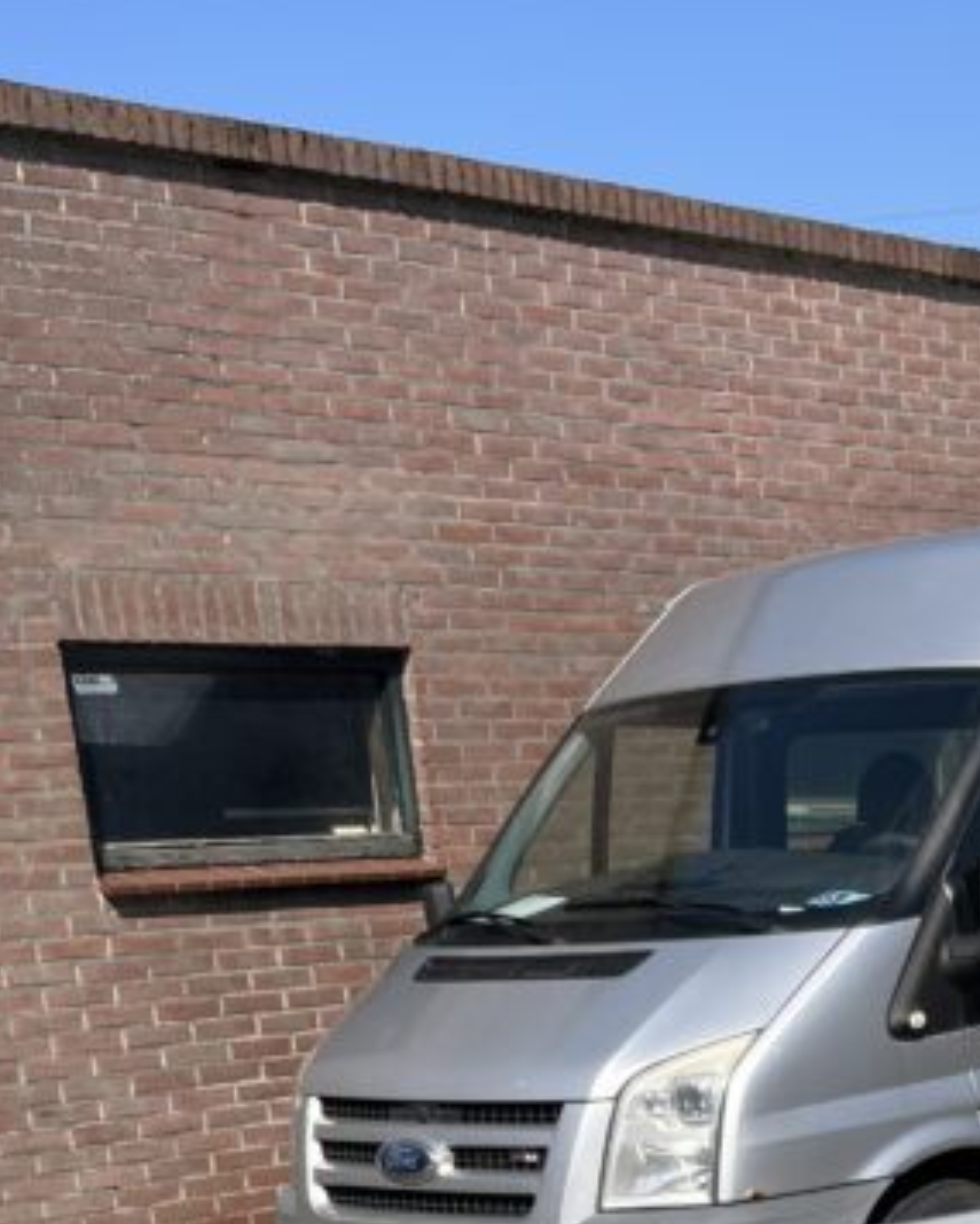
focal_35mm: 73
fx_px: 2646
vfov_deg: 22.6
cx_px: 1059
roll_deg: +3.4
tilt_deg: -20.1
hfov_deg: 20.1
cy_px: 1681
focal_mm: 5.1
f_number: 1.6
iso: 50
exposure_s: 1/3623
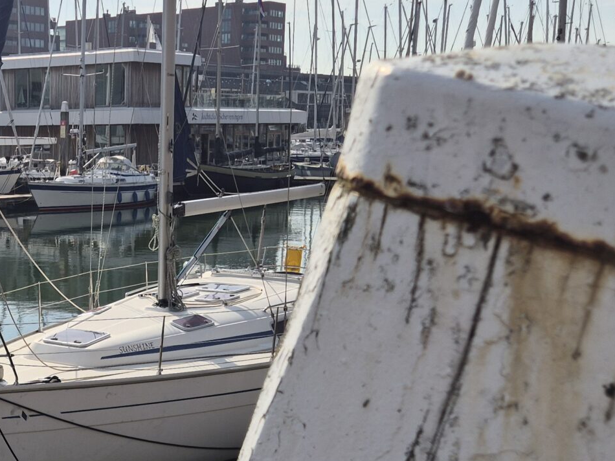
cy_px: 279
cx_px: -14
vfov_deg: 23.6
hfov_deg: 29.0
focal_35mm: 62
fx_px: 1101
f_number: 1.8
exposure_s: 1/3672
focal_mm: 5.4
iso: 25
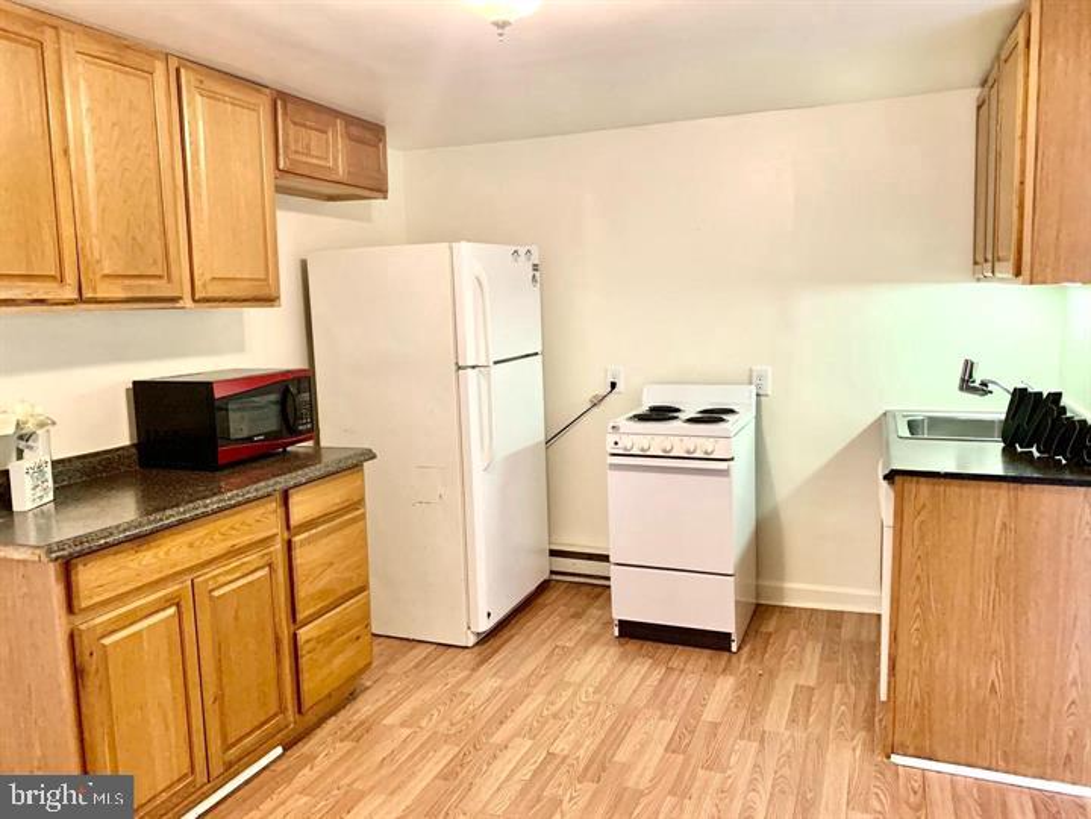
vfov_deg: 53.1
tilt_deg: -8.0
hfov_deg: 67.3
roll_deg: +1.1
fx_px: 819
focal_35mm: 26
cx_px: 546
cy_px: 410
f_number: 1.8
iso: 400
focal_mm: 4.25
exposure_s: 1/60
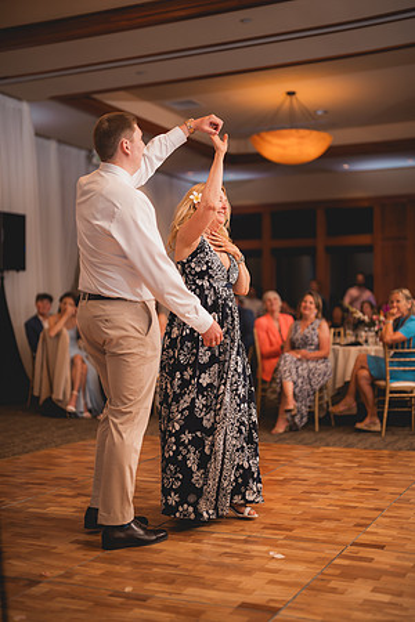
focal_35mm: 50
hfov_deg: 27.0
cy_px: 311
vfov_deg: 39.6
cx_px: 208
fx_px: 865
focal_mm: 50
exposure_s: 1/250
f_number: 1.2
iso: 125
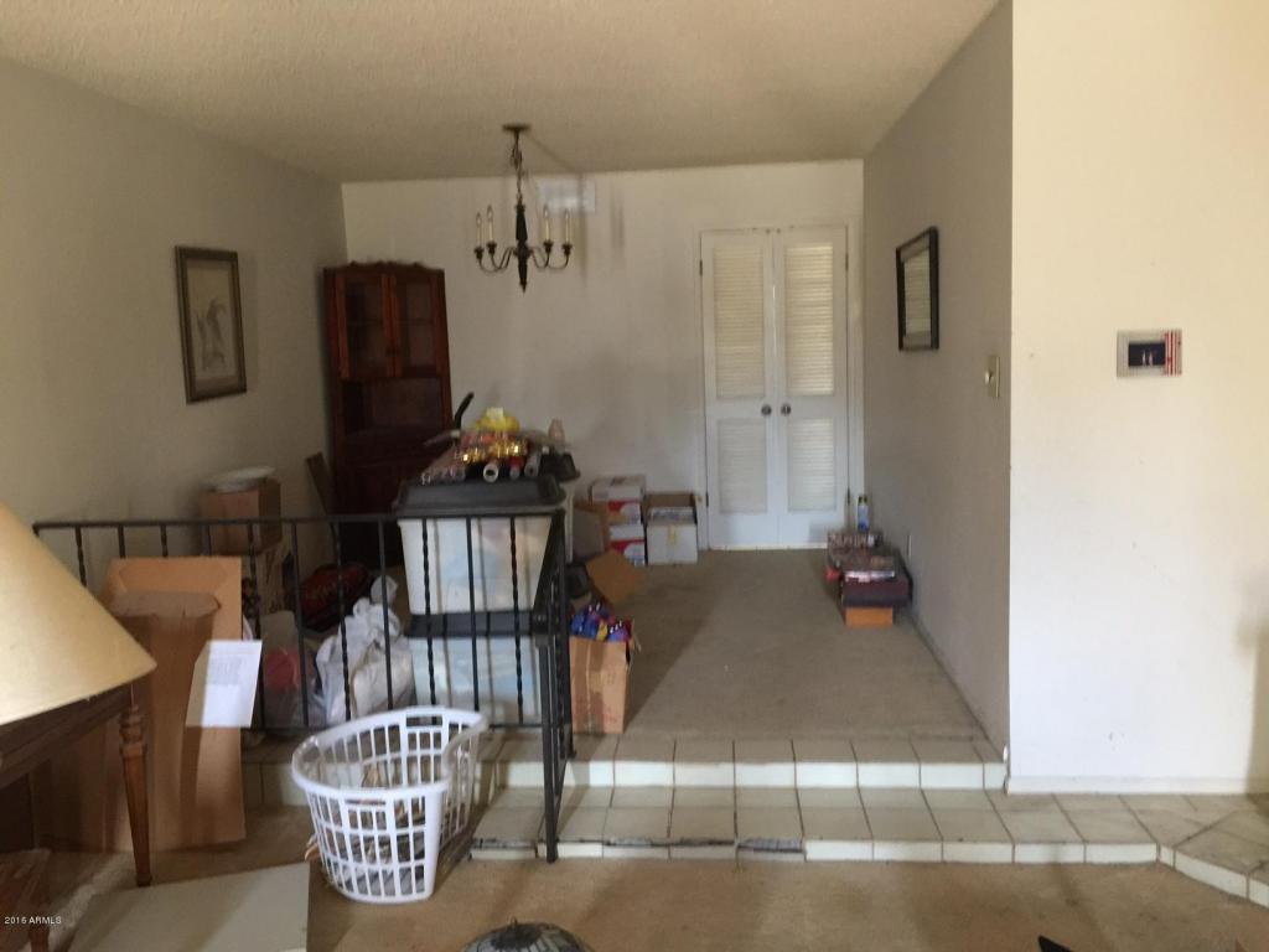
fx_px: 1063
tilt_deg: -6.4
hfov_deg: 61.7
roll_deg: +0.7
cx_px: 634
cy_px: 476
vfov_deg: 48.2
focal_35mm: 29
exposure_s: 1/8
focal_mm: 4.15
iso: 125
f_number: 2.2
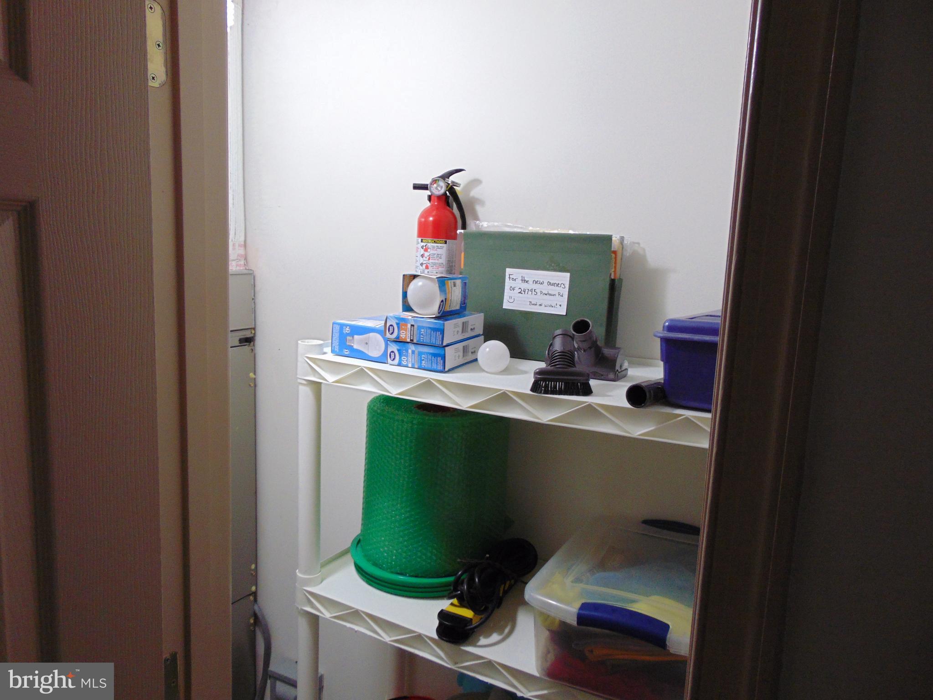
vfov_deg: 54.9
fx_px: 674
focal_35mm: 25
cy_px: 350
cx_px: 466
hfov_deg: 69.4
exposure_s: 1/30
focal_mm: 4.5
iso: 200
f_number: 3
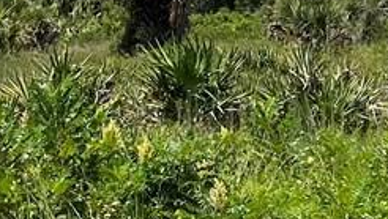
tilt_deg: +7.8
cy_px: -288
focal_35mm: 184
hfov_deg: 11.5
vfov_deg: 6.3
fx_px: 1895
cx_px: 462
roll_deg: -0.1
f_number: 1.6
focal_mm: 5.1
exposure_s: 1/4651
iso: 50
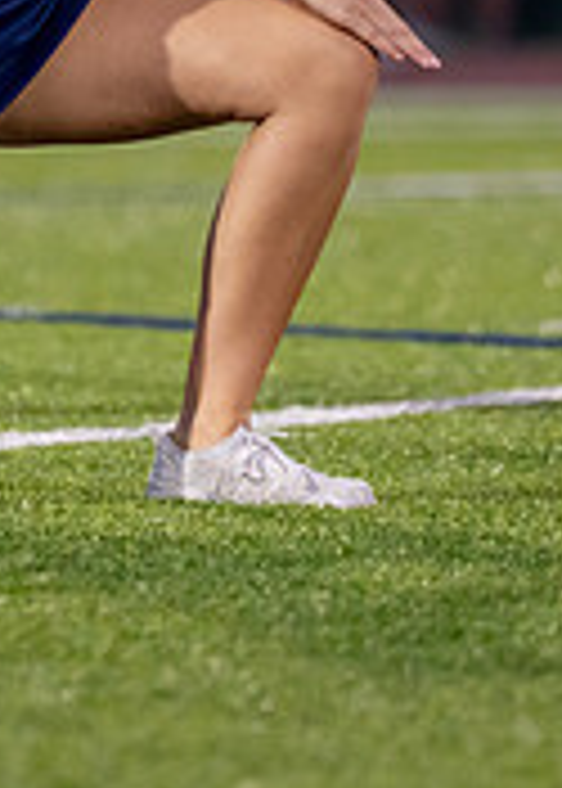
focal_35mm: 806
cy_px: -252
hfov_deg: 1.8
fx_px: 18011
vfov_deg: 2.5
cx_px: -65
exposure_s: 1/1000
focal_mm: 176
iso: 1250
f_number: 2.8
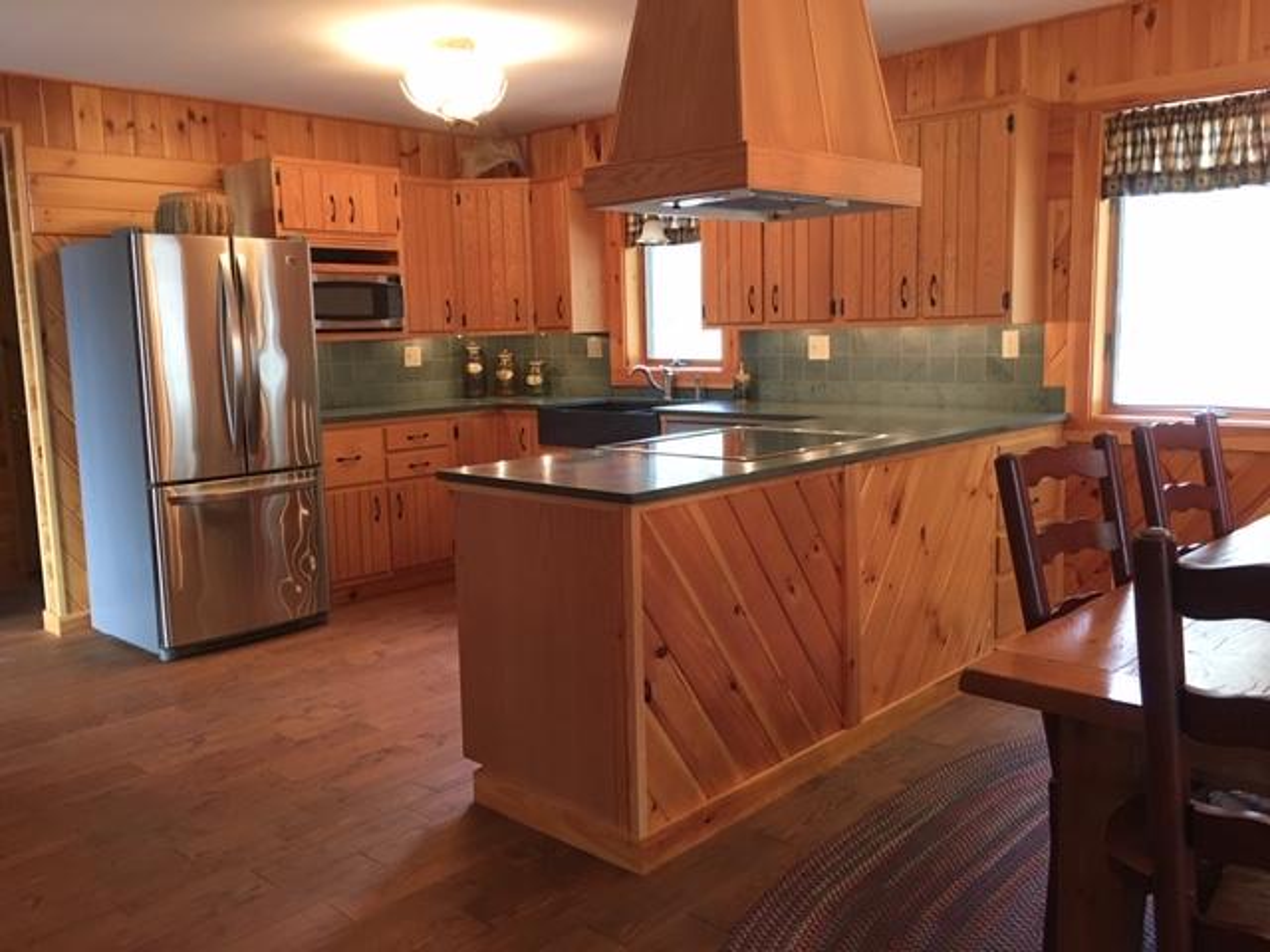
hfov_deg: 61.7
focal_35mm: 29
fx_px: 1064
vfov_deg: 48.2
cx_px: 635
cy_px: 476
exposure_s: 1/15
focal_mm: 4.15
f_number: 2.2
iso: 80
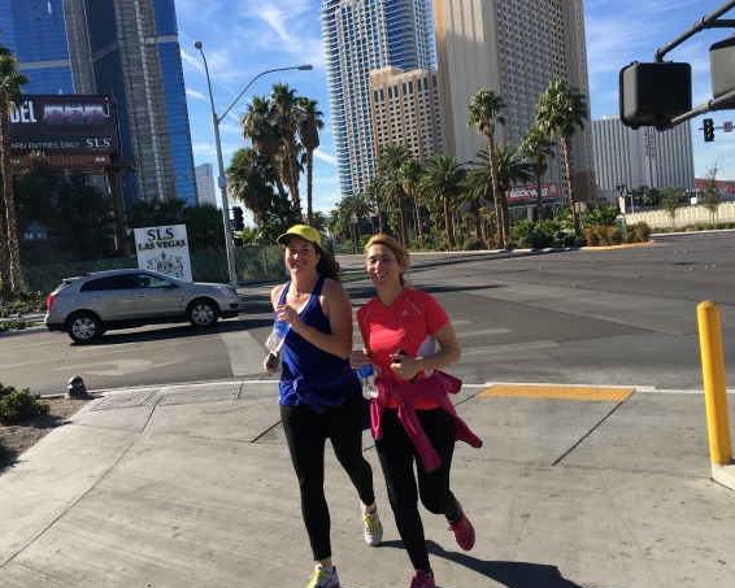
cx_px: 362
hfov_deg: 55.7
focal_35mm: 32
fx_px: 696
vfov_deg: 45.8
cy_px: 301
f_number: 2.2
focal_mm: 4.15
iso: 25
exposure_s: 1/1026
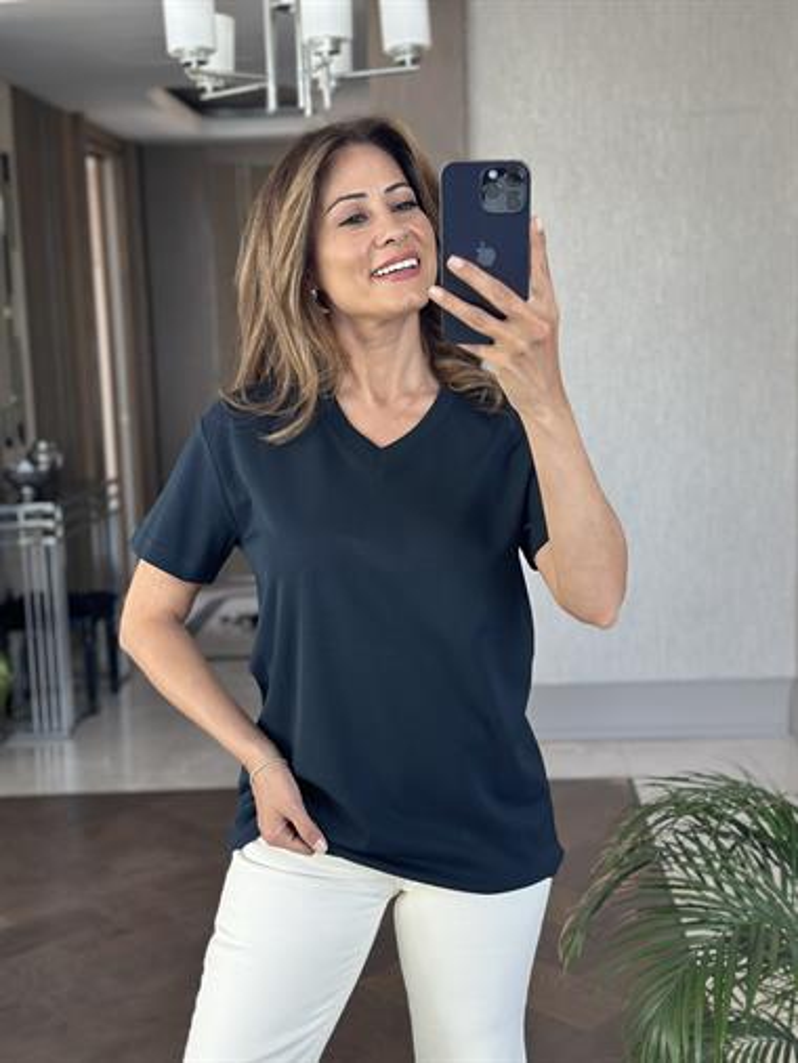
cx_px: 399
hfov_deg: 30.3
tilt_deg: -16.7
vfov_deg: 39.6
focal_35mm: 48
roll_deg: +2.5
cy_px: 532
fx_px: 1474
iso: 125
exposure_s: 1/86
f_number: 1.78
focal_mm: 6.86
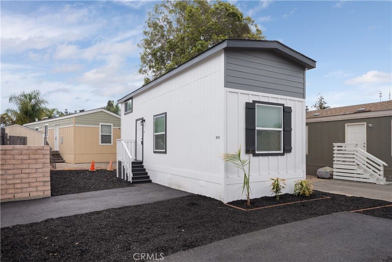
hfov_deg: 76.1
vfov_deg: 55.1
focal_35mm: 23
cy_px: 131
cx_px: 196
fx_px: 250
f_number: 16
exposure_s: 1/25
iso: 100
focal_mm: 23
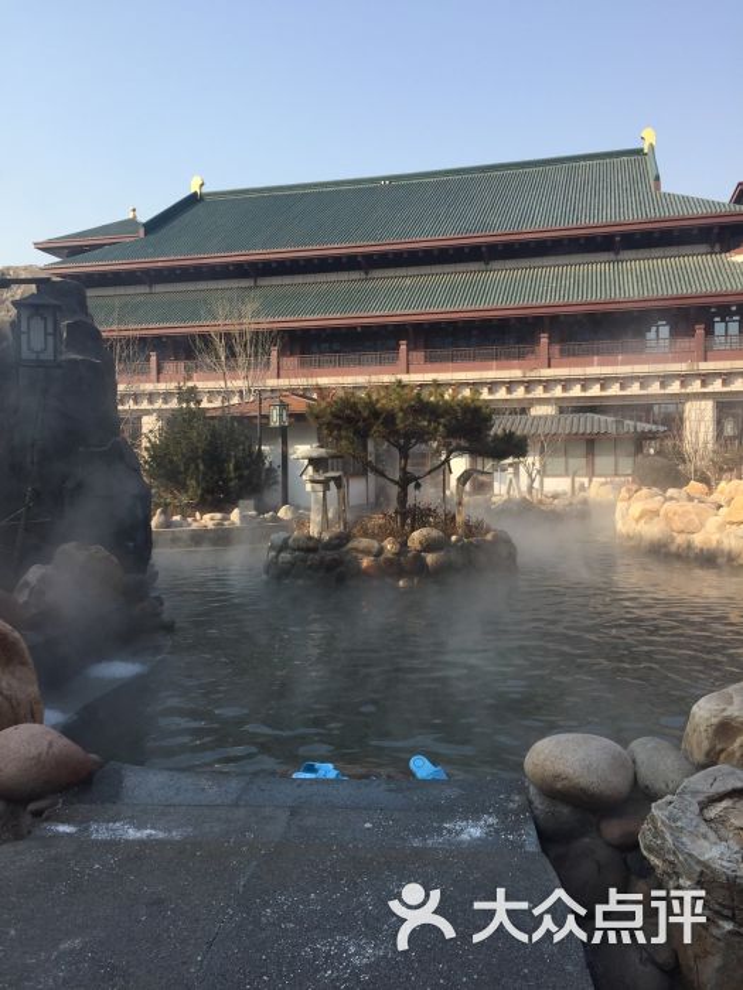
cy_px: 495
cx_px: 372
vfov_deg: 61.7
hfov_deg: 48.2
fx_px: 830
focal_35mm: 29
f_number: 2.2
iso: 32
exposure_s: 1/1041
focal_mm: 4.15
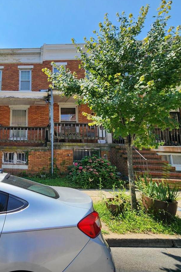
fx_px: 143
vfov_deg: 86.9
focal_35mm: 19
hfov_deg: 53.6
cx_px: 8
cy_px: 130
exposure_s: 1/1361
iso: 50
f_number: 2.2
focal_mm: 2.2
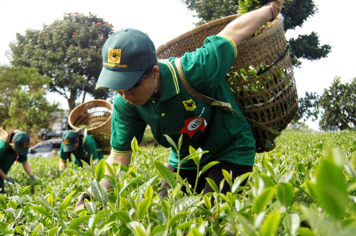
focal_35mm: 65
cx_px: 141
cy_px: 111
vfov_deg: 21.0
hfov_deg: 31.1
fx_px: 638
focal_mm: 35
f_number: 4
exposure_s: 1/4000
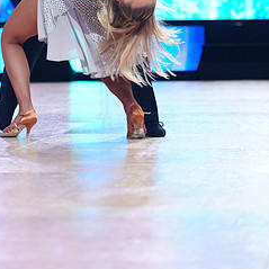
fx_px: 1670
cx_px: 79
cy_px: -45
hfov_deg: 9.2
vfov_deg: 9.1
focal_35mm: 190
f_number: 2.8
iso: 2000
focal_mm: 92
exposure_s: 1/500
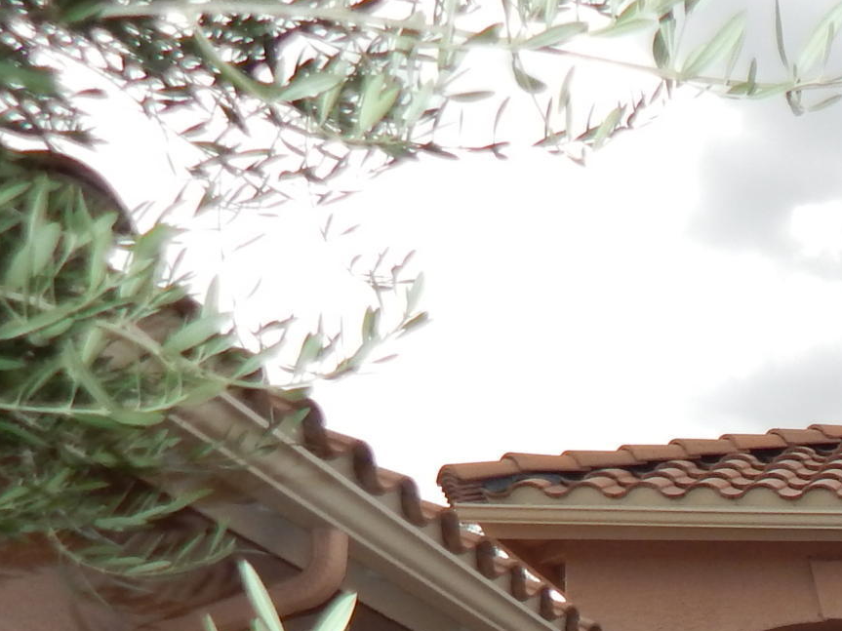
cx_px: 1133
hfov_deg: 21.7
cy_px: 915
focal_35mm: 80
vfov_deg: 16.9
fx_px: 1946
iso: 125
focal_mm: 4
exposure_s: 1/250
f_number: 3
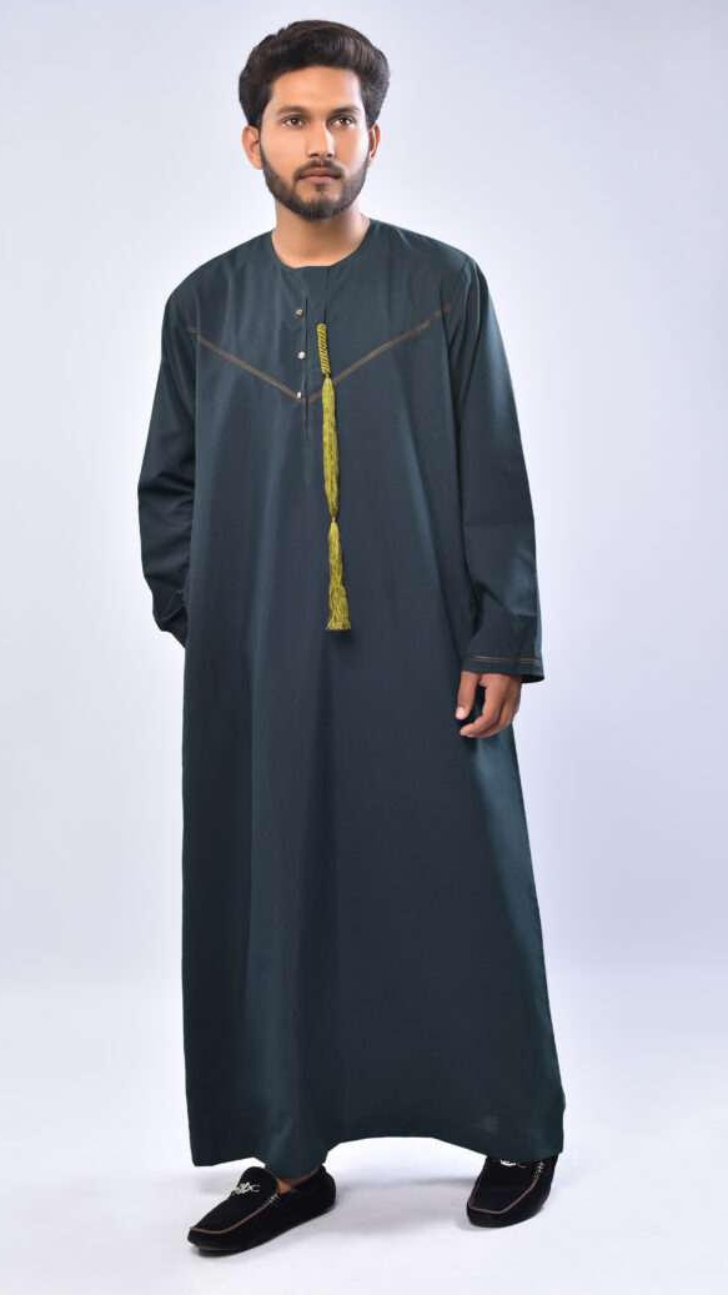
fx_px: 1820
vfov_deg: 39.2
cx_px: 328
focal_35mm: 53
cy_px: 645
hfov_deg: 22.6
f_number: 3.2
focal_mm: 50
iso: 160
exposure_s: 1/200
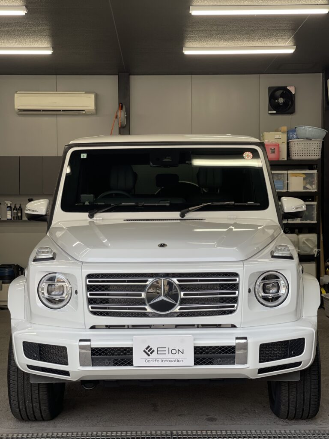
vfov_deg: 30.3
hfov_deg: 22.9
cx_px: 164
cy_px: 220
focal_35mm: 64
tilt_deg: -0.1
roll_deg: +0.0
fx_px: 811
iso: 32
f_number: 2.2
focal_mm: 7.5
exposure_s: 1/120
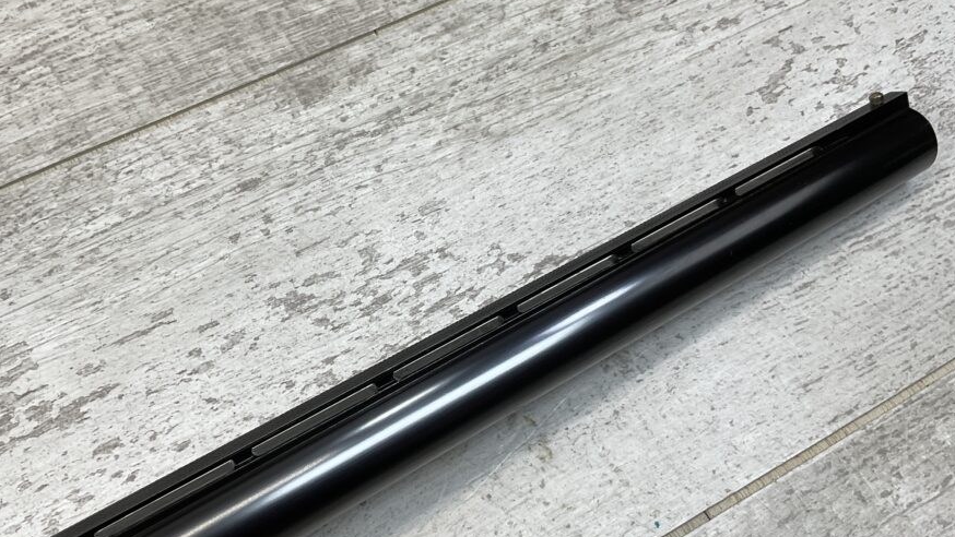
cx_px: 452
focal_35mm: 37
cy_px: 324
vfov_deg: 31.9
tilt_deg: -67.0
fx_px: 937
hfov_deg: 54.0
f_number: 1.8
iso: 16
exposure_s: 1/186
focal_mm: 3
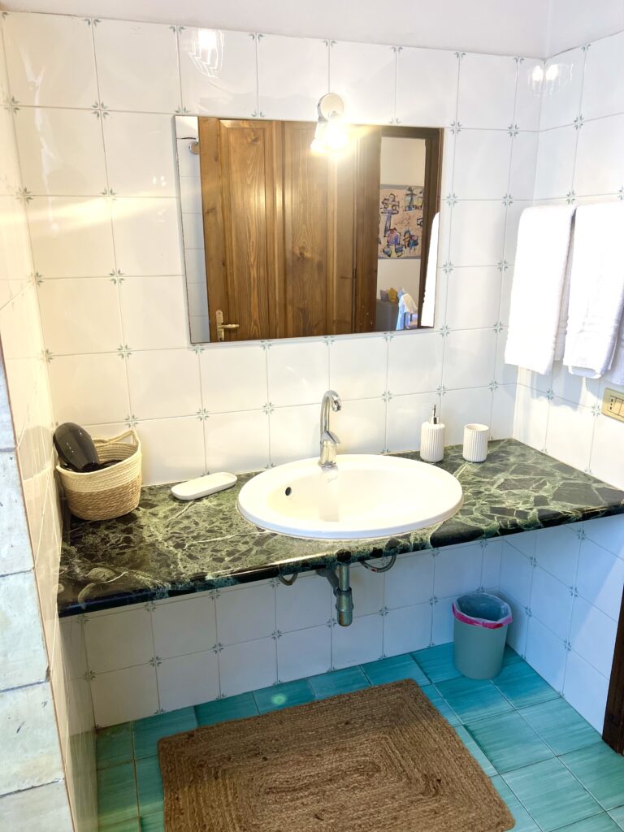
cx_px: 312
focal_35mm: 26
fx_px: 625
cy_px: 416
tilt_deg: -15.6
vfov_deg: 67.3
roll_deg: +0.5
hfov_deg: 53.1
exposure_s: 1/100
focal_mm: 5.7
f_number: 1.5
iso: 125
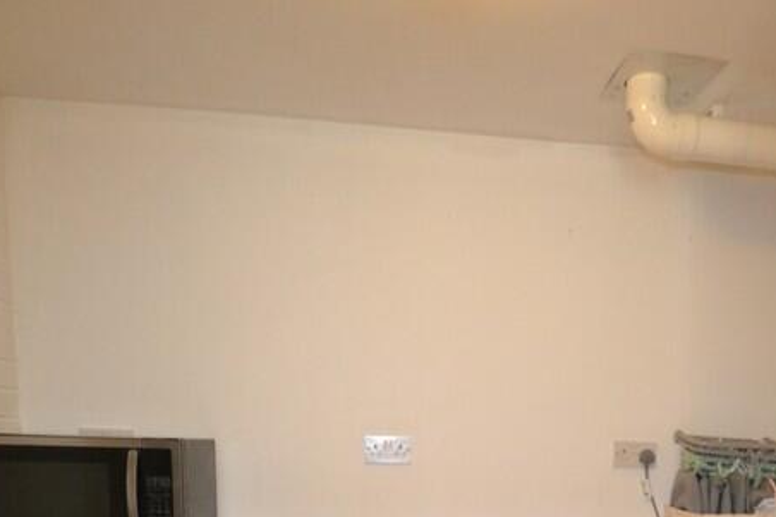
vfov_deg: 34.9
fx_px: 733
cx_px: 555
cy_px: 530
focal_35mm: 34
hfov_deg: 53.9
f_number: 3.5
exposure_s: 1/60
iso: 1400
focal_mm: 10
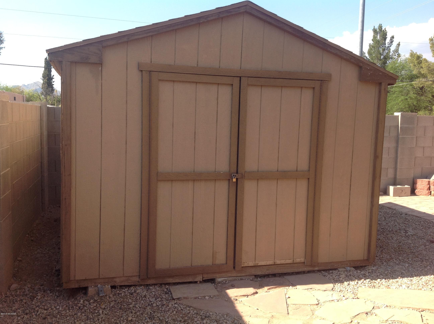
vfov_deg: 40.6
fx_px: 438
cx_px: 217
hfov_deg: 52.7
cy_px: 162
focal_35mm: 35
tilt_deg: -6.1
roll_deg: -1.0
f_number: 2.4
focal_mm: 4.28
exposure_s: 1/775
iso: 50
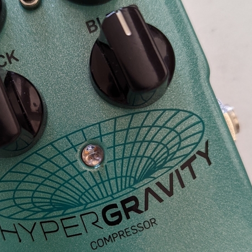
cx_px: 85
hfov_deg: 30.3
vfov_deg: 30.4
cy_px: 161
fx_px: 461
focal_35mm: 56
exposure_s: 1/120
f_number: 1.85
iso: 608
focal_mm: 6.81
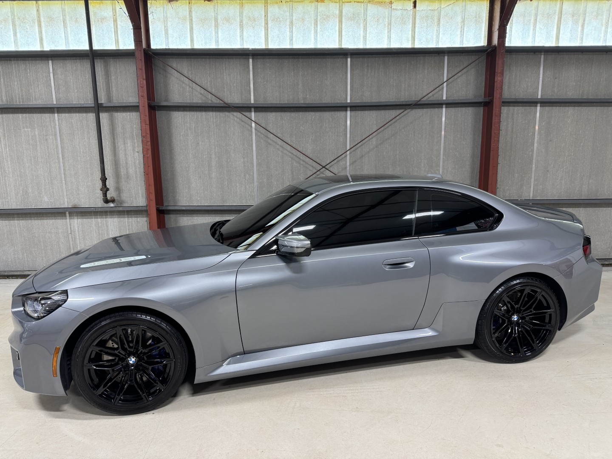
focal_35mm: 24
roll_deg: +1.0
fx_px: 424
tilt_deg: -10.4
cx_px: 306
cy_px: 230
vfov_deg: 56.8
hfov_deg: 71.6
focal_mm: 6.76
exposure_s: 1/60
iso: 125
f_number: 1.78
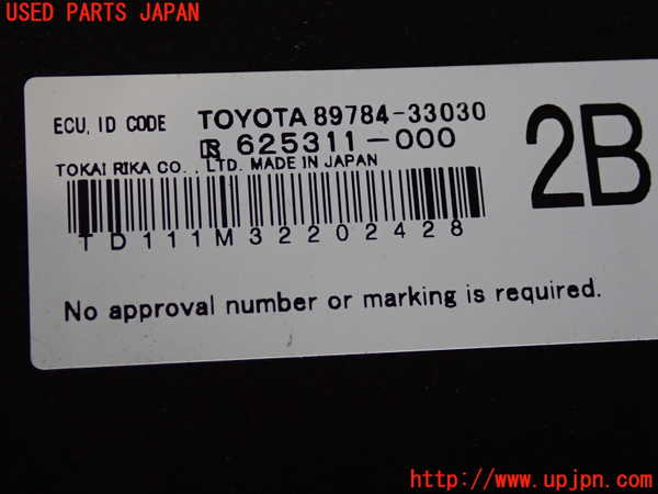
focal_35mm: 82
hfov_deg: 23.8
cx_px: 329
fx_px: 1559
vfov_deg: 18.0
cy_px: 247
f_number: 4.3
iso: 640
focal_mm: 14.62
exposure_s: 1/80
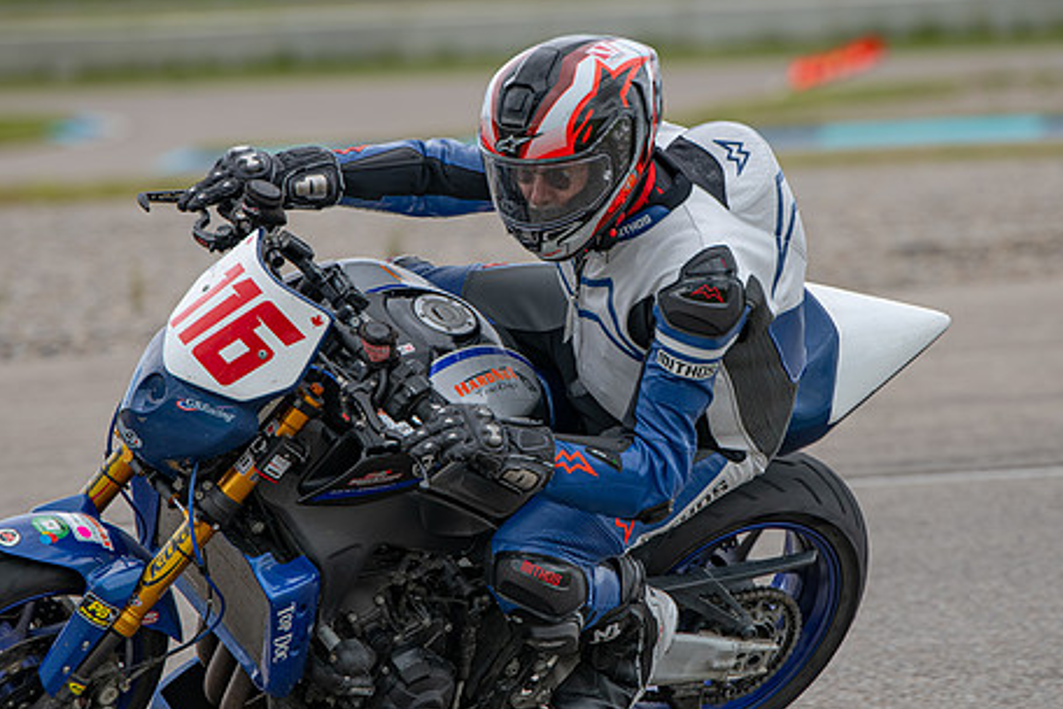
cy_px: 361
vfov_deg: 4.2
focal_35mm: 328
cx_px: 592
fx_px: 9684
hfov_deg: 6.3
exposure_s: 1/1250
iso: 140
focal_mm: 200
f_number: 3.5
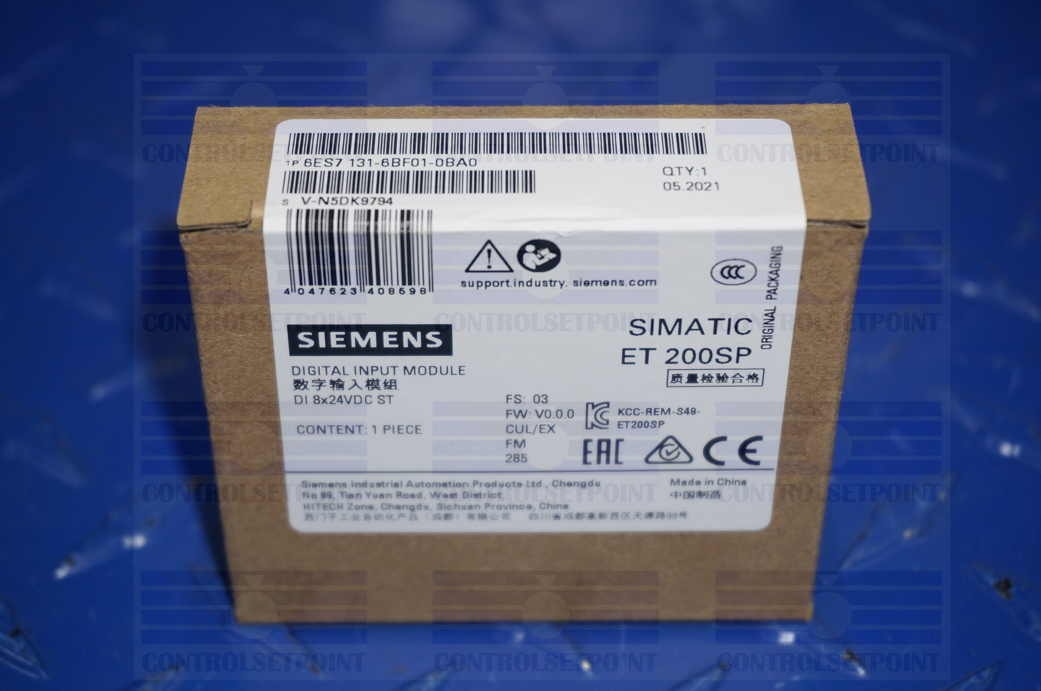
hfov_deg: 28.7
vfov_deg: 19.3
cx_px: 520
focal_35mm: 70
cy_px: 346
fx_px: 2035
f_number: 5.6
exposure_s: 1/80
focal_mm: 47
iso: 160
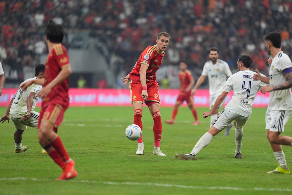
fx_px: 2434
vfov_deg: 4.6
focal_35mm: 300
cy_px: 98
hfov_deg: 6.9
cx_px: 146
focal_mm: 300
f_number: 2.8
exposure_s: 1/1600
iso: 3200
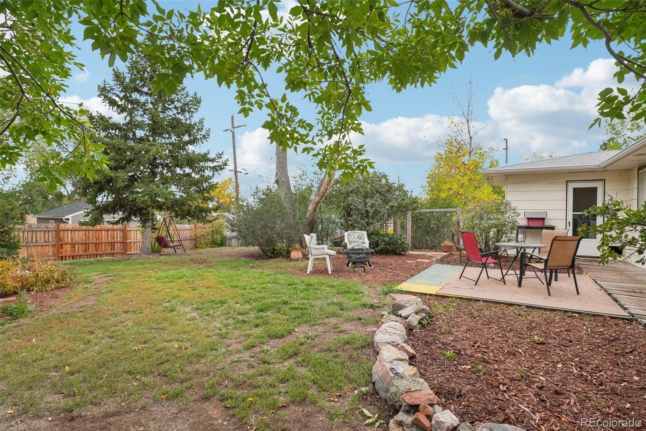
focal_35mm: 16
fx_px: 296
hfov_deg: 95.0
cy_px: 216
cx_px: 323
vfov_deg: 72.0
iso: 100
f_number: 8
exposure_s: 1/200
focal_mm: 11
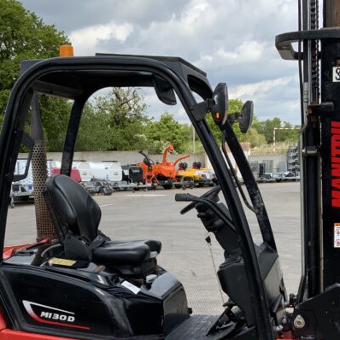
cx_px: 191
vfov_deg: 25.6
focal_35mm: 66
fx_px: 733
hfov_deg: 26.1
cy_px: 282
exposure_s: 1/1377
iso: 16
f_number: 1.8
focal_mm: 3
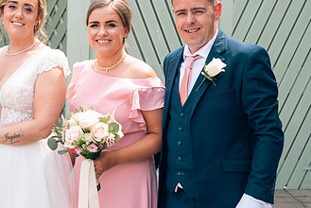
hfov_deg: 26.9
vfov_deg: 18.5
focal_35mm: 74
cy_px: 97
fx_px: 640
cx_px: 77
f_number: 5
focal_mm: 42
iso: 100
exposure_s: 1/200
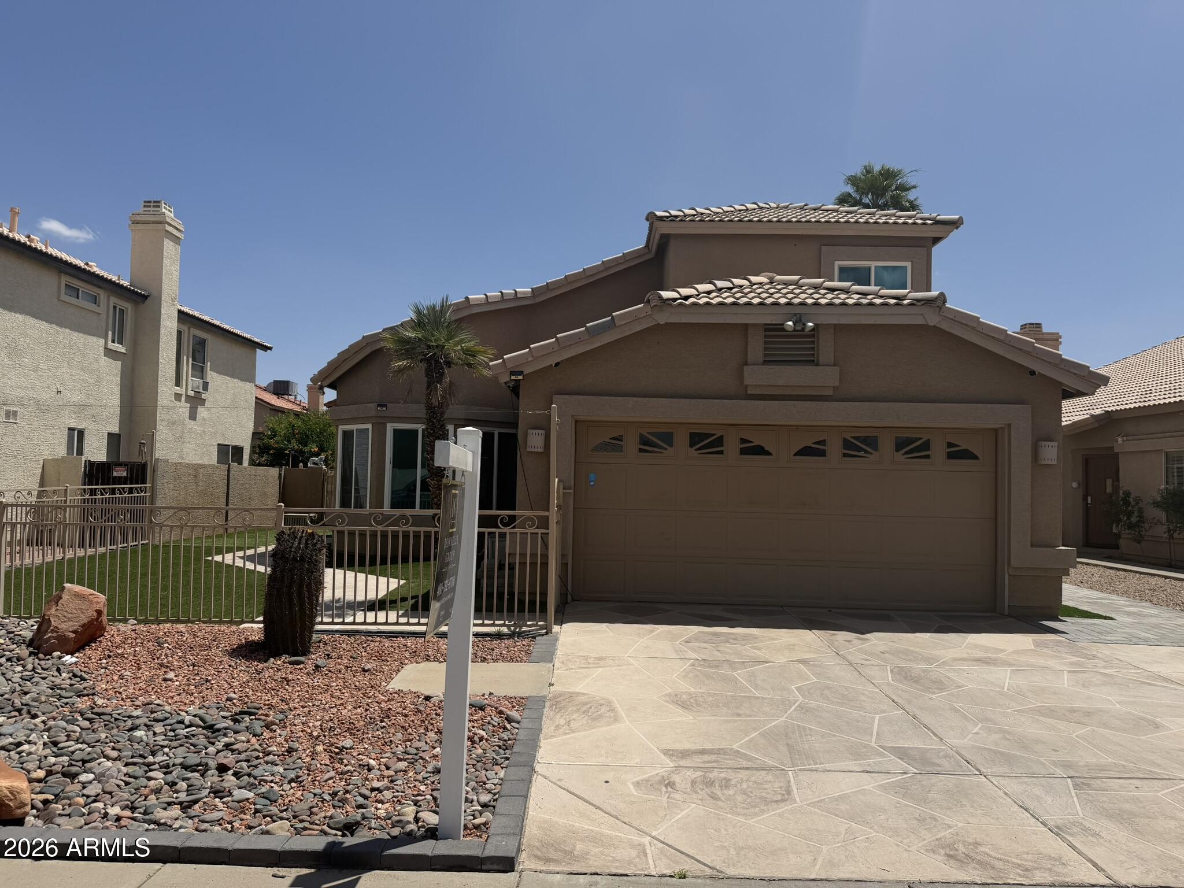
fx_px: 821
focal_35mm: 24
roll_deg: -1.6
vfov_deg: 56.8
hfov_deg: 71.6
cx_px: 592
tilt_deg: +2.2
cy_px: 444
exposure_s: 1/9091
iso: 80
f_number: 1.78
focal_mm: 6.76
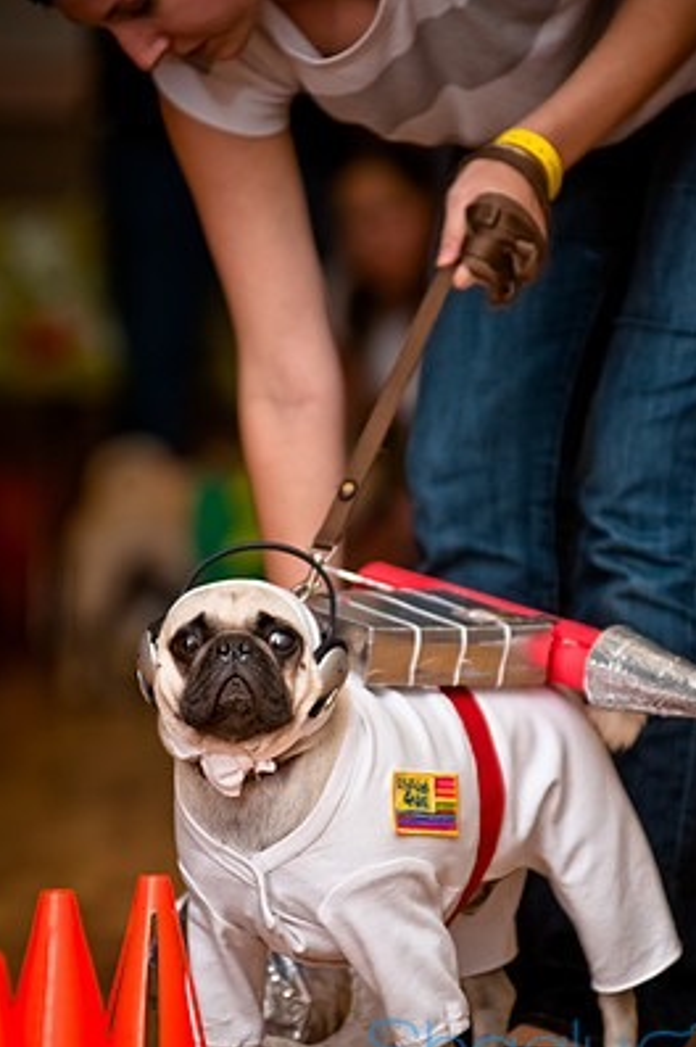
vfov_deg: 6.1
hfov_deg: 4.0
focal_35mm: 340
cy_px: 591
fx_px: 9876
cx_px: 389
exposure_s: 1/200
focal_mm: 200
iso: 200
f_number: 2.8
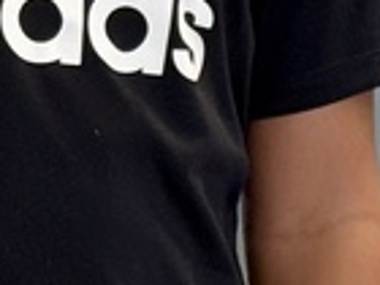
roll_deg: -0.7
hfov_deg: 5.4
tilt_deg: -6.4
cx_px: -543
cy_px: -242
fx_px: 3864
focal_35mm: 352
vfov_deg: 4.2
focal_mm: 6.76
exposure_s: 1/60
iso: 125
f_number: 1.78
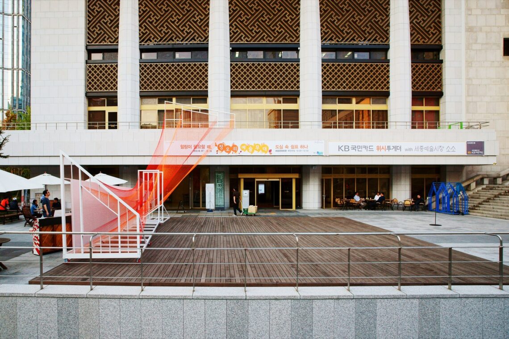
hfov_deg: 93.3
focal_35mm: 17
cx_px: 254
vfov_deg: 70.4
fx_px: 240
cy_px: 170
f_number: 8
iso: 400
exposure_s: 1/80
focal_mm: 17
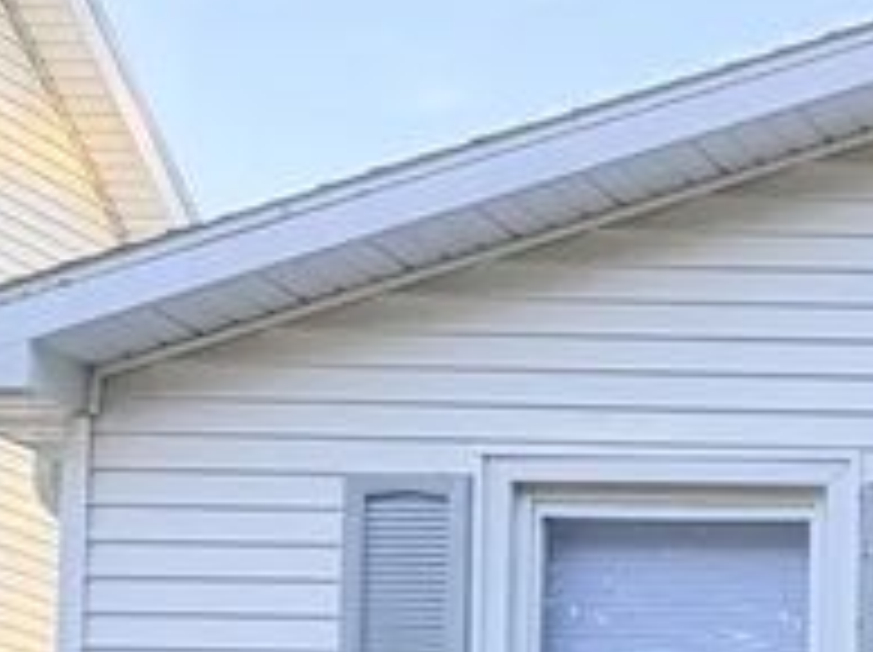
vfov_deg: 10.9
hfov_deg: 12.5
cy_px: 1169
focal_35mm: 127
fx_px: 3199
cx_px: 2038
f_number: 1.78
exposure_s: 1/307
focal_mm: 6.76
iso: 80
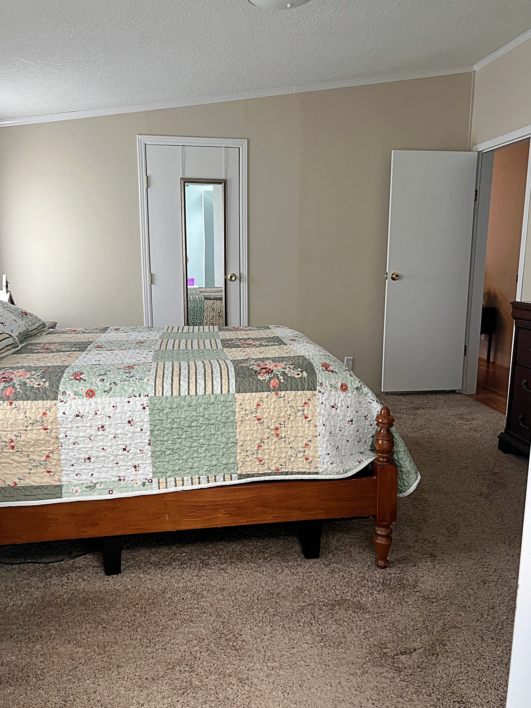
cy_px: 354
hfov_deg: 53.1
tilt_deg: -10.8
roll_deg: -1.1
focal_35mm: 26
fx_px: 532
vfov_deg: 67.3
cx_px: 266
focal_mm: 5.7
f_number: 1.5
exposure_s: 1/60
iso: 125
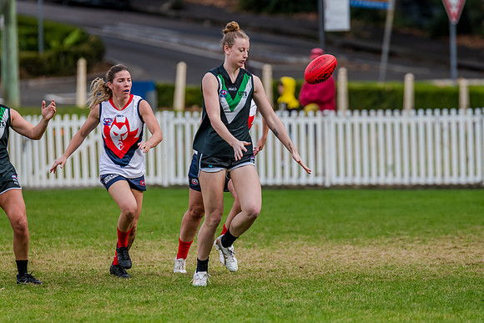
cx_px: 259
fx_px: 5523
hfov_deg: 5.0
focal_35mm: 411
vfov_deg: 3.3
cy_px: 162
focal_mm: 380
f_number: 5.6
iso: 800
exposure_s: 1/1600
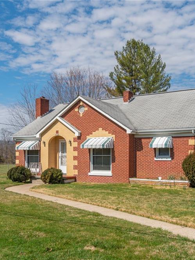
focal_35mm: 40
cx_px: 125
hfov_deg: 35.7
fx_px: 300
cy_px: 133
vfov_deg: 46.8
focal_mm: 27
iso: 400
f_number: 7.1
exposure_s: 1/2500
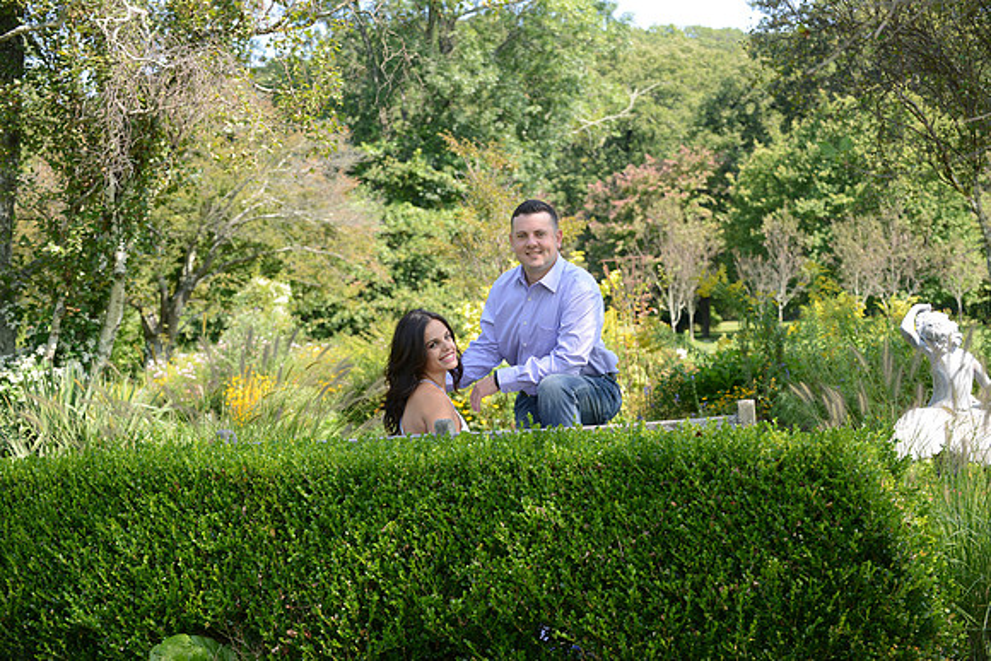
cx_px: 496
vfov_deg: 15.9
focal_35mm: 86
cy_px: 330
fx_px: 2368
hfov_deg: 23.6
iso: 320
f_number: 8
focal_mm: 86
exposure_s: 1/200
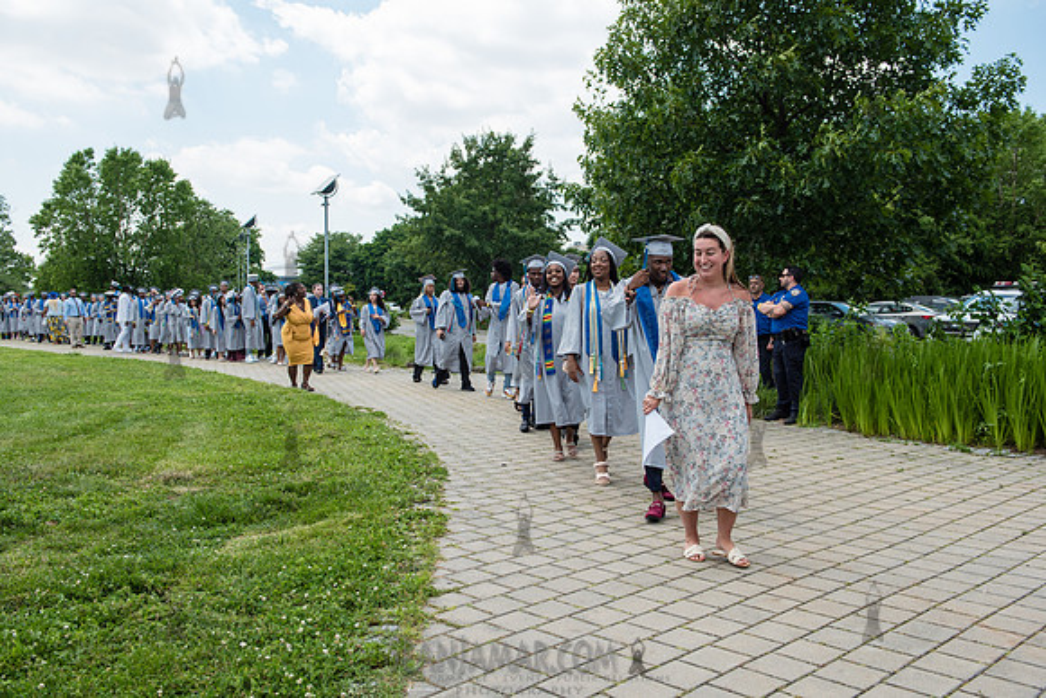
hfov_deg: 57.4
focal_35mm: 33
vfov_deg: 40.1
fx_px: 955
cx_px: 515
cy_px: 349
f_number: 5.6
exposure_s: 1/500
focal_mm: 32
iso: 200
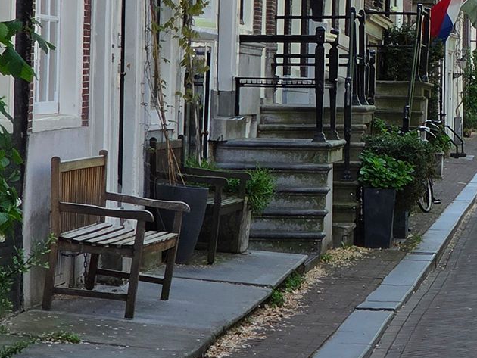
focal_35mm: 219
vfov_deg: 6.8
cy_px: -27
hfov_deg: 8.8
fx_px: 3019
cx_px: 702
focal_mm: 7
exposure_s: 1/449
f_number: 2.4
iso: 25
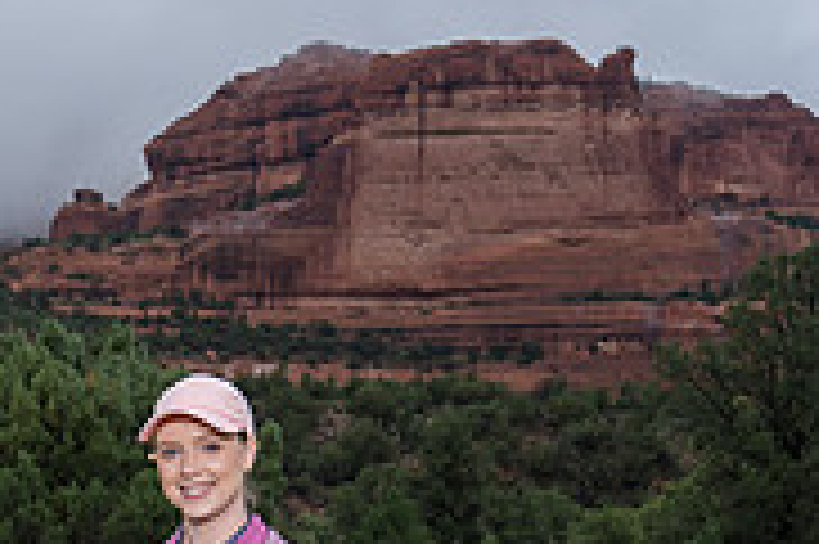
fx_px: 2023
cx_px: -222
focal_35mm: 89
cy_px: 792
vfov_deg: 14.4
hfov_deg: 21.0
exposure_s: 1/500
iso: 320
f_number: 5
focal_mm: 24
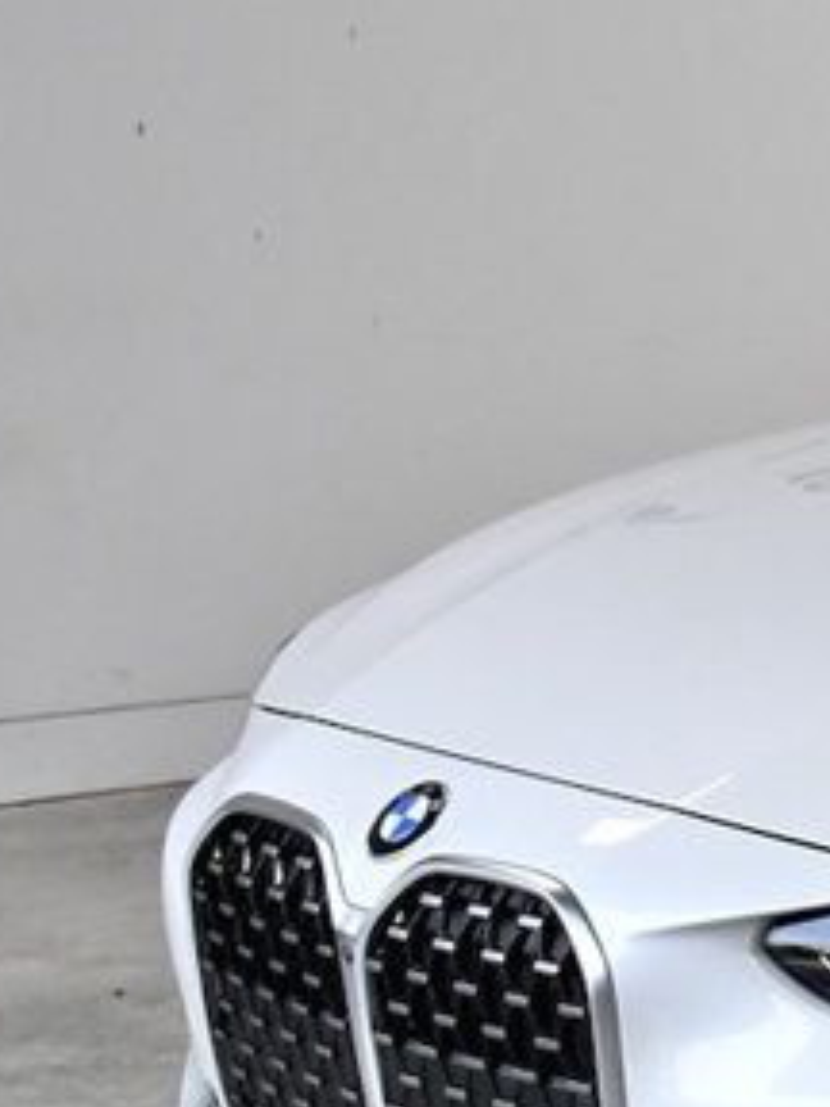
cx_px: 1910
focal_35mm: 123
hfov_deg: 10.5
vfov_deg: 16.0
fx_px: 3932
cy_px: 655
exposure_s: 1/2000
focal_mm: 24
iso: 2500
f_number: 4.5
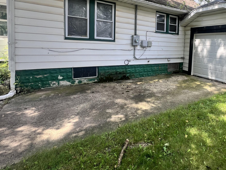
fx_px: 137
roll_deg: -2.4
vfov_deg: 61.8
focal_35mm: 21
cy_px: 56
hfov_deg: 74.6
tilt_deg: -3.1
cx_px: 163
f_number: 1.8
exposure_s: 1/279
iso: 32
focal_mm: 1.57
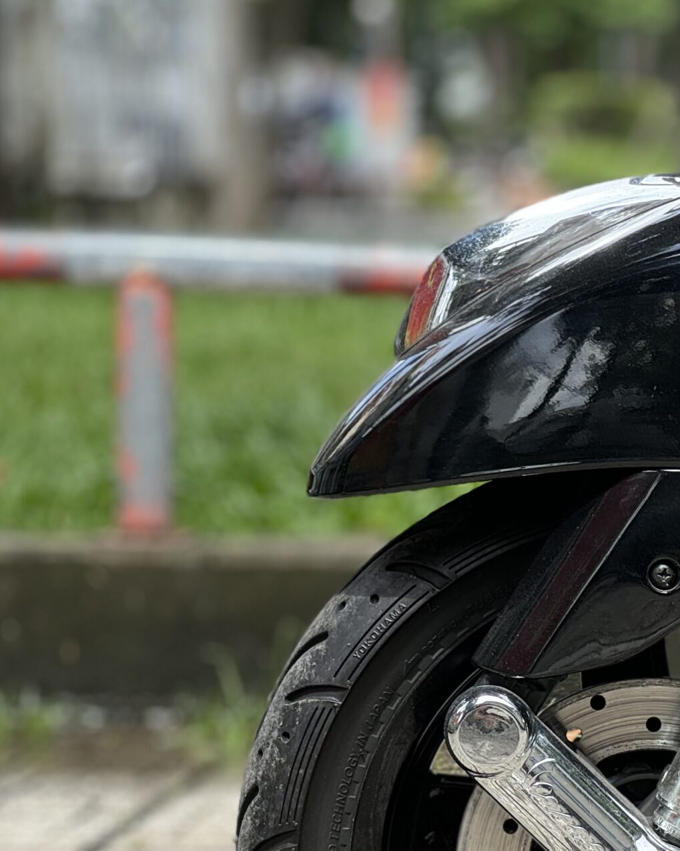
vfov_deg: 12.7
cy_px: 619
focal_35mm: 151
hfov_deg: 10.1
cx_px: 838
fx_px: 3799
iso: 25
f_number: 2.8
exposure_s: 1/249
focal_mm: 9
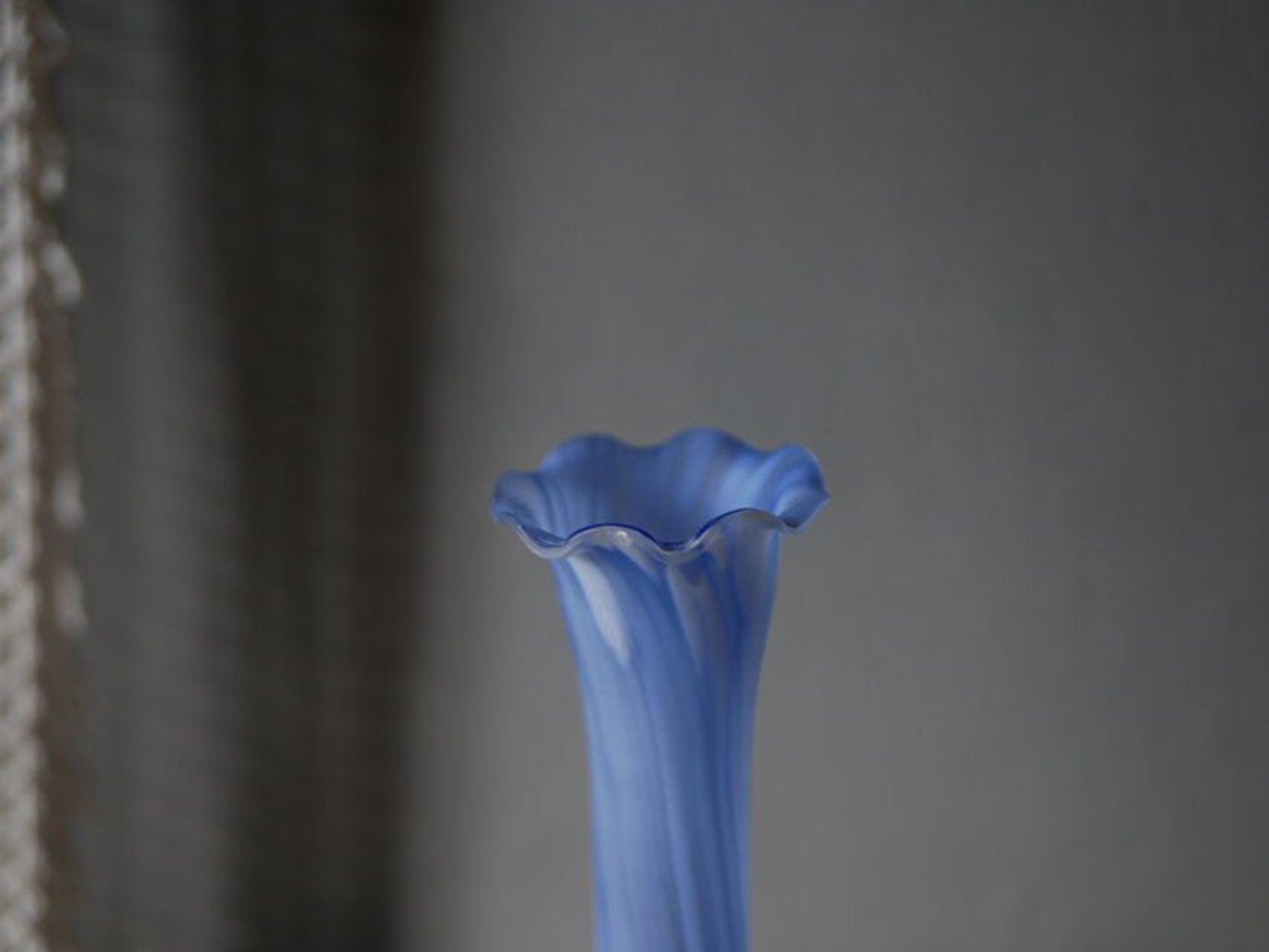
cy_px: 476
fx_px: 1833
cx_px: 634
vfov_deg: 29.1
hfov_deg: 38.2
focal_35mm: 50
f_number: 2
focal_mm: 25
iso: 200
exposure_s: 1/125
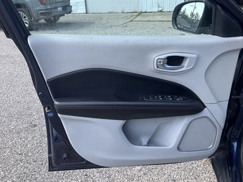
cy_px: 91
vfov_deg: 48.2
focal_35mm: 29
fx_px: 204
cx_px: 122
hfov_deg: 61.7
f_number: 1.8
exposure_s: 1/358
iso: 25
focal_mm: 3
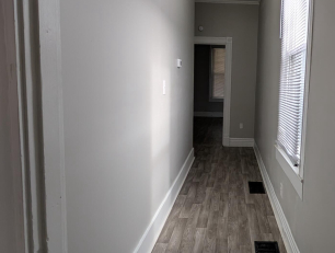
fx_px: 252
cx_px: 238
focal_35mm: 26
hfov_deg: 64.4
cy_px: 108
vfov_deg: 53.1
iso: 52
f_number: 1.7
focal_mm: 2.02
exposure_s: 1/228
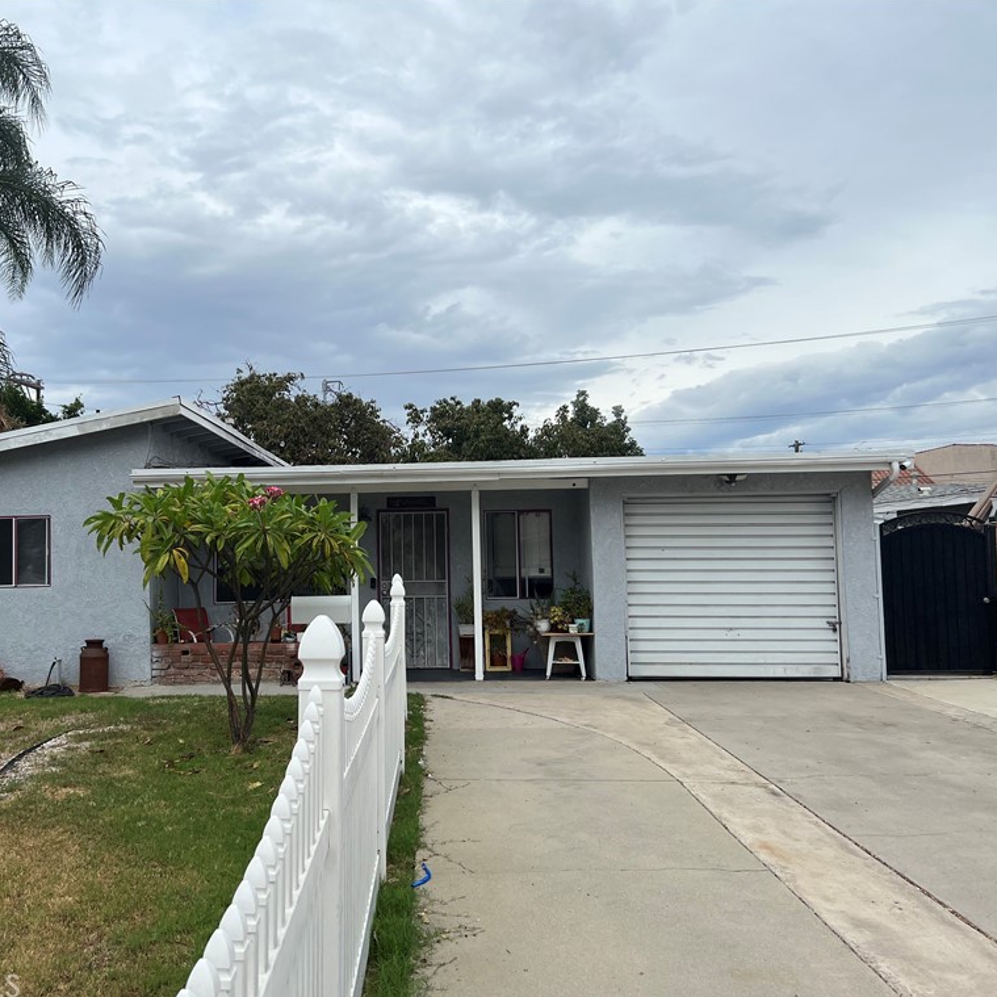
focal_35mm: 31
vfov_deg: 52.5
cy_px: 500
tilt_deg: +3.6
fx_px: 1010
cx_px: 376
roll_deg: +0.5
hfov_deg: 52.0
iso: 50
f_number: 1.5
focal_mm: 5.7
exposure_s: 1/4831
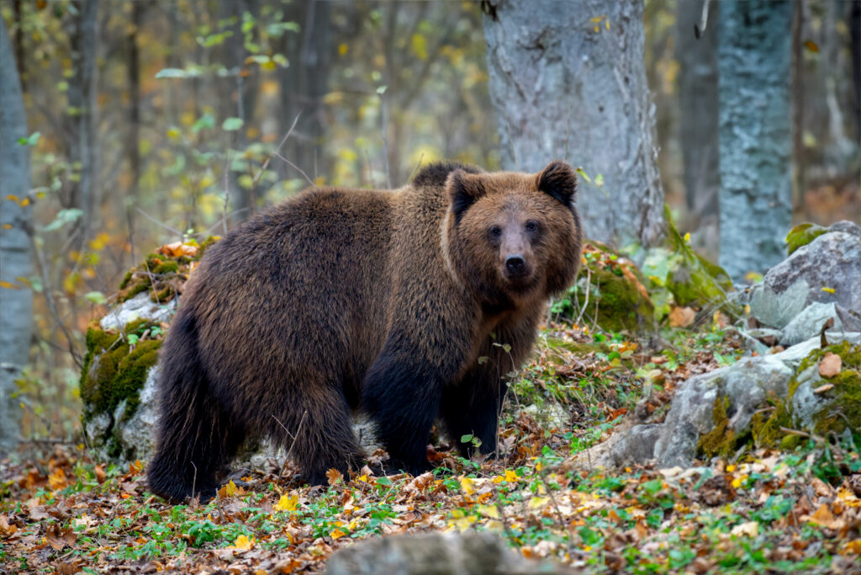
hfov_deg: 4.1
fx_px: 11959
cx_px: 430
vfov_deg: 2.8
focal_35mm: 500
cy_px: 288
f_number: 4
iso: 3200
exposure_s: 1/640
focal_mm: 500
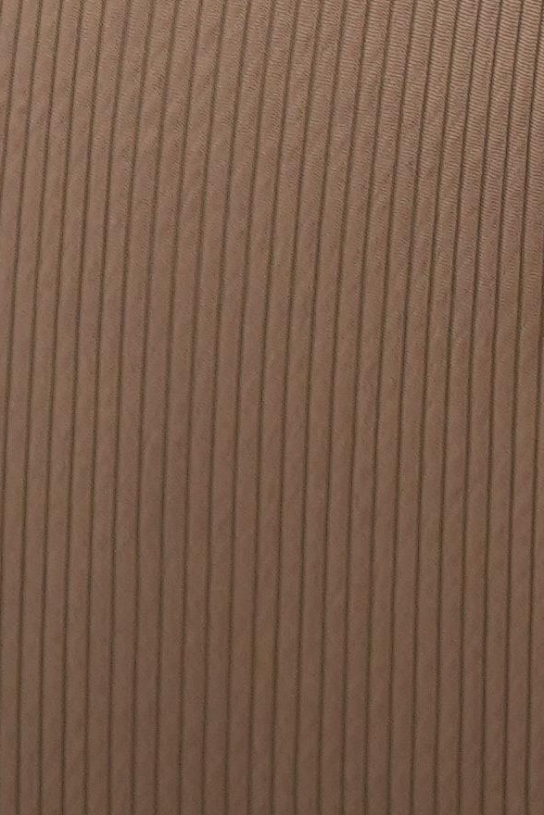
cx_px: 947
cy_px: -1661
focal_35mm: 398
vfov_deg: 4.9
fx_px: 9017
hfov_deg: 3.4
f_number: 1.3
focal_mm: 50
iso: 320
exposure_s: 1/400
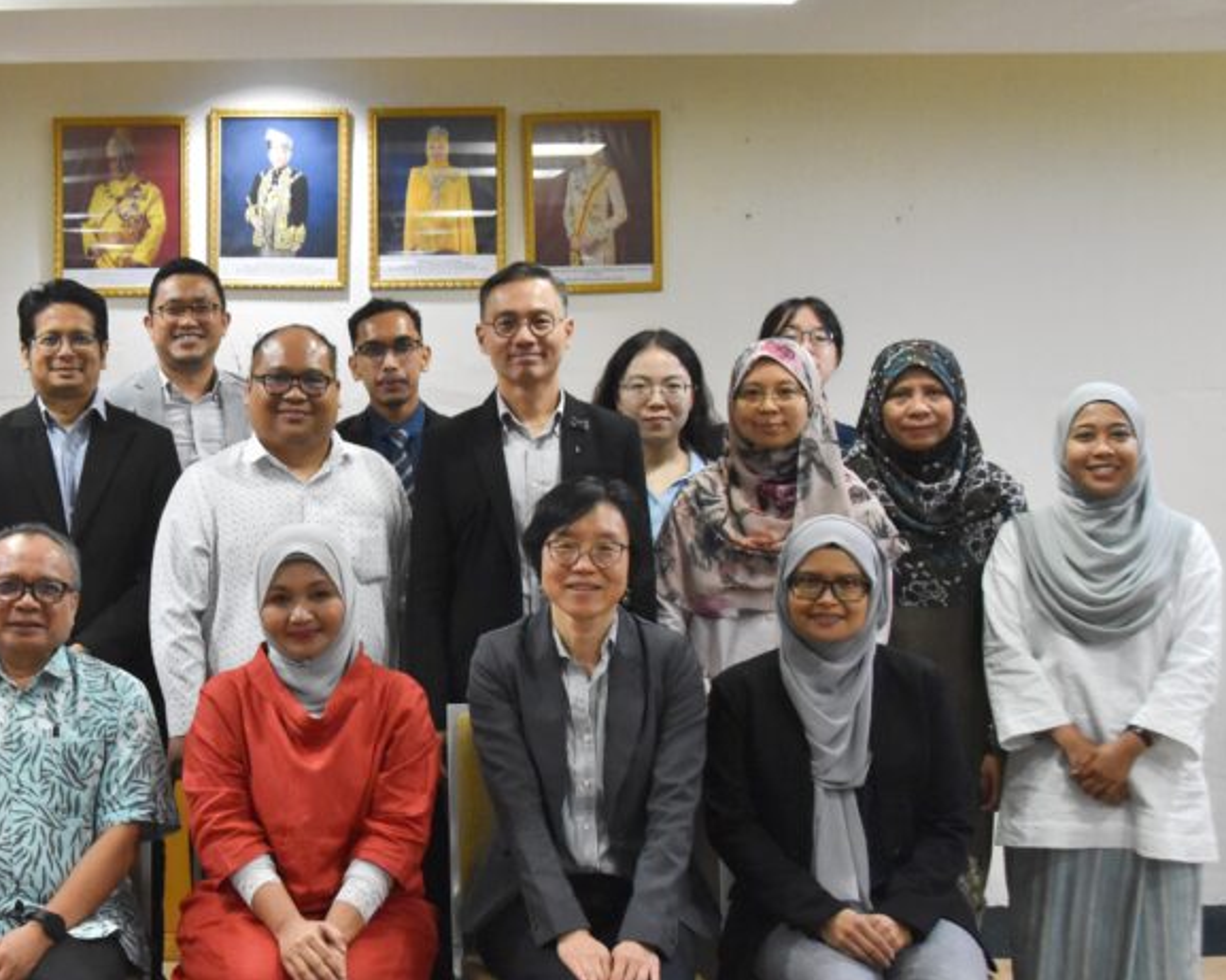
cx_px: 185
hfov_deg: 32.9
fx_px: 1995
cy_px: 552
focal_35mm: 55
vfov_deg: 27.6
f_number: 5
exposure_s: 1/100
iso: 3200
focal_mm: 22
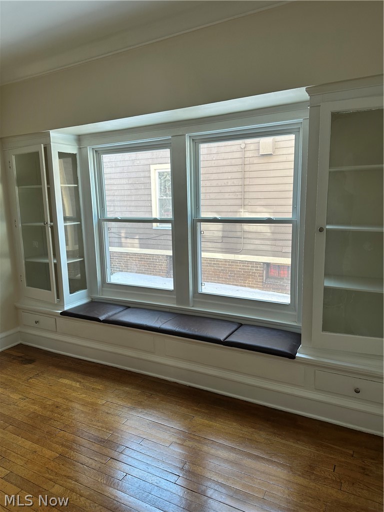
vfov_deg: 71.6
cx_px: 192
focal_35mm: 24
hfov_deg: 56.8
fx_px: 355
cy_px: 256
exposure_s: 1/121
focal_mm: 6.86
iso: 100
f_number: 1.78
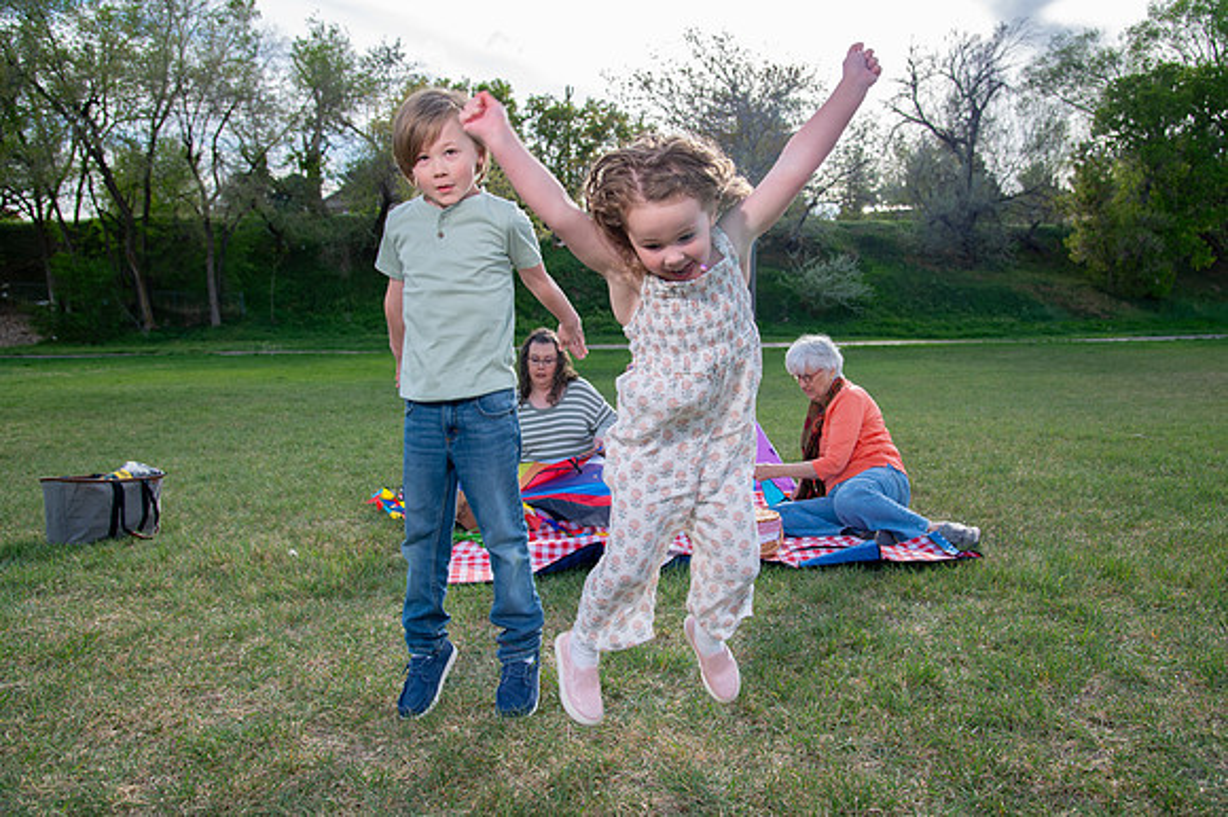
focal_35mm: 29
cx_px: 624
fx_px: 991
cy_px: 409
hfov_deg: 63.6
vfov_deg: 44.8
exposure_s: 1/400
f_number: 5
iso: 200
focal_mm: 27
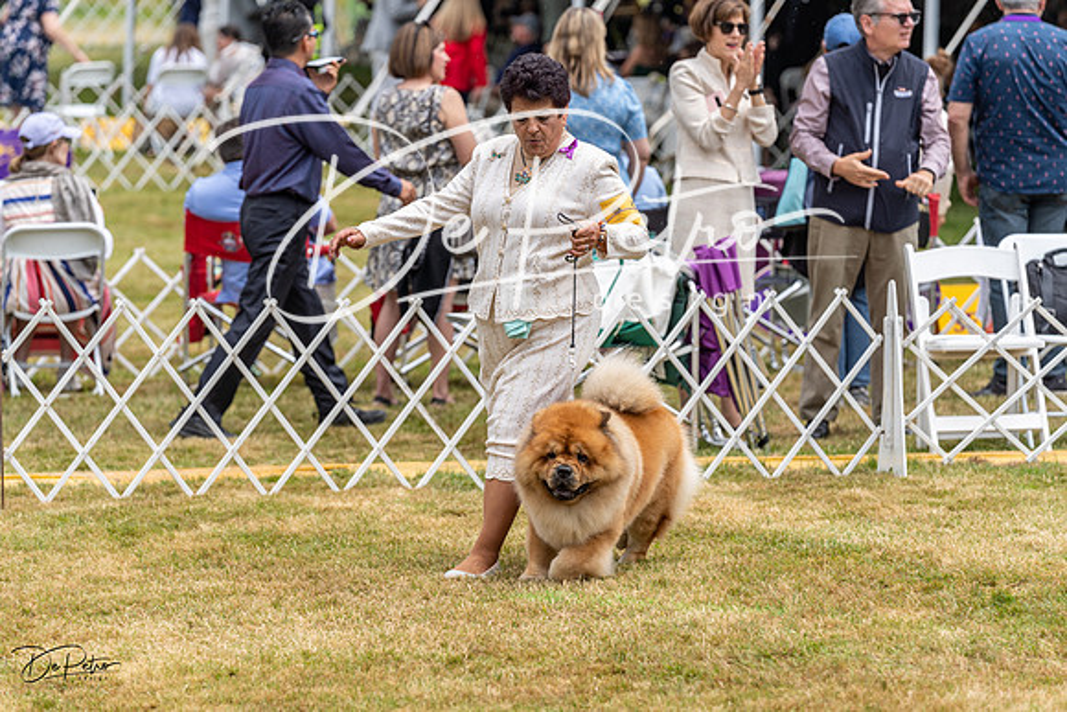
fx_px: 5389
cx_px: 534
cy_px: 356
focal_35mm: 182
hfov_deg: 11.3
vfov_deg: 7.6
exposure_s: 1/800
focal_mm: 176
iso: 200
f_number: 4.5
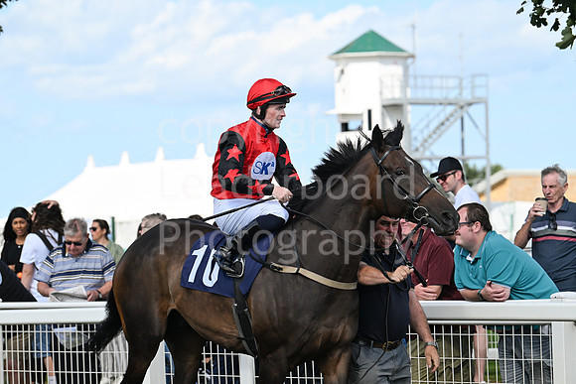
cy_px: 192
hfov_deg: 12.8
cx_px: 288
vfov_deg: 8.6
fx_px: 2560
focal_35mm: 160
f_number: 5.6
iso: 500
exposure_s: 1/2000
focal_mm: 160
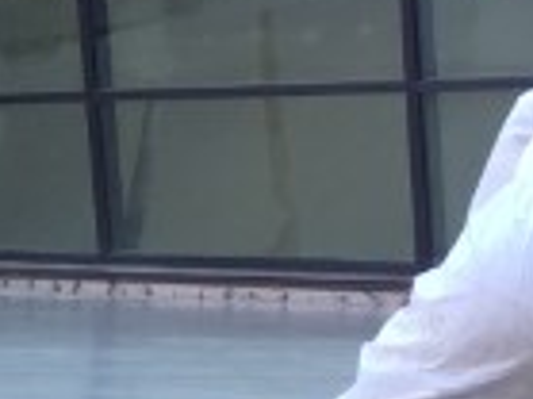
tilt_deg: -10.1
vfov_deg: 6.7
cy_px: 802
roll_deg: -3.1
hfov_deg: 8.5
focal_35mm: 214
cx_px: -686
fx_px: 3292
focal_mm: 4.15
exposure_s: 1/100
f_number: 2.2
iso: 32
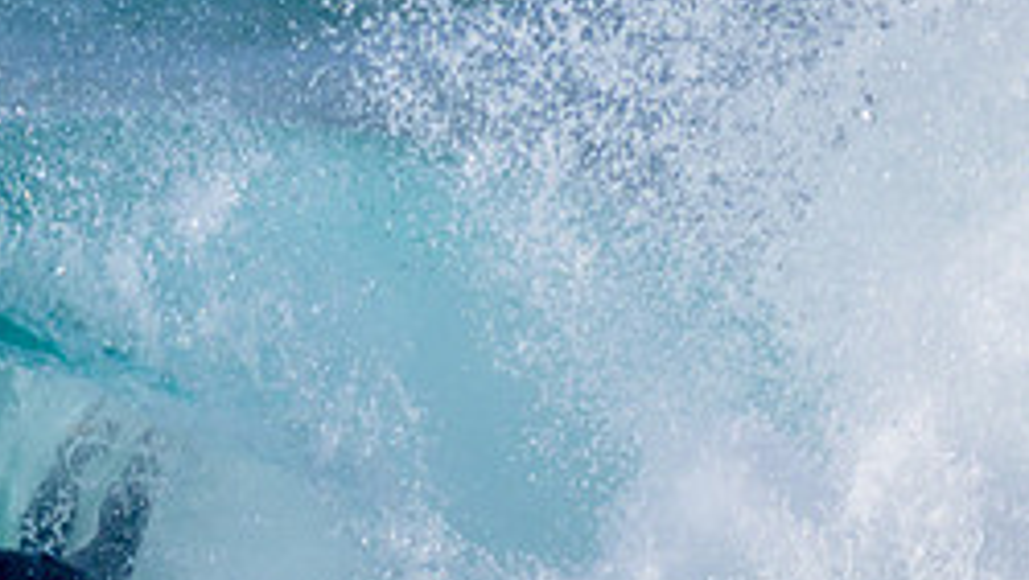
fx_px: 68447
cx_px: 188
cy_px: 712
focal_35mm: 2507
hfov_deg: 0.9
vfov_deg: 0.5
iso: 640
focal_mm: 800
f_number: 11
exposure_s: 1/2000
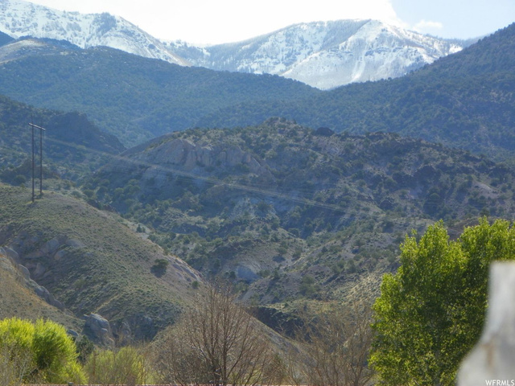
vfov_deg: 9.2
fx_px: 2410
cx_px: 258
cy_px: 193
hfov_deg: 12.2
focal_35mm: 162
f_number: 4.5
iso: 64
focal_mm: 28.8
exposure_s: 1/500
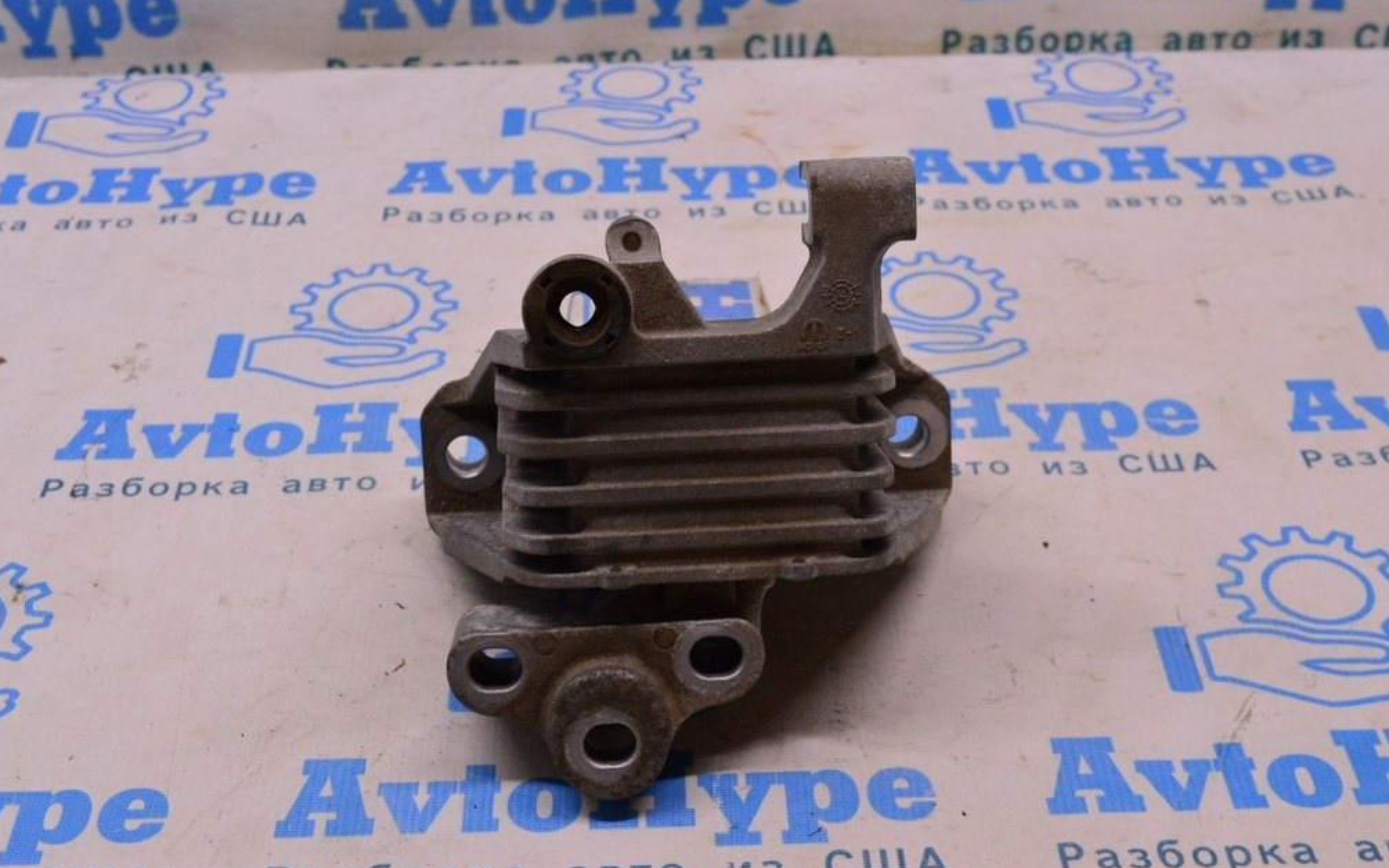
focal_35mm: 55
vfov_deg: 23.8
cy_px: 417
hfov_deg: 37.2
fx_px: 2064
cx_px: 685
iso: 1600
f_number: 8
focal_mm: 35
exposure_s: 1/125
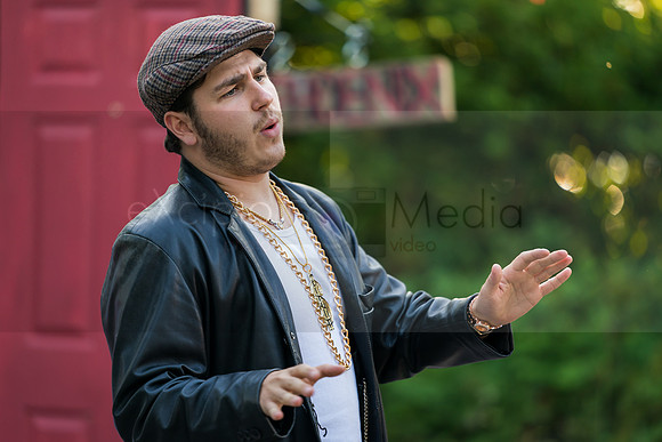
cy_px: 224
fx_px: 3782
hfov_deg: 10.0
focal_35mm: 206
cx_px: 322
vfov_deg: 6.7
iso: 320
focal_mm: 200
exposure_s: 1/250
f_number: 2.8
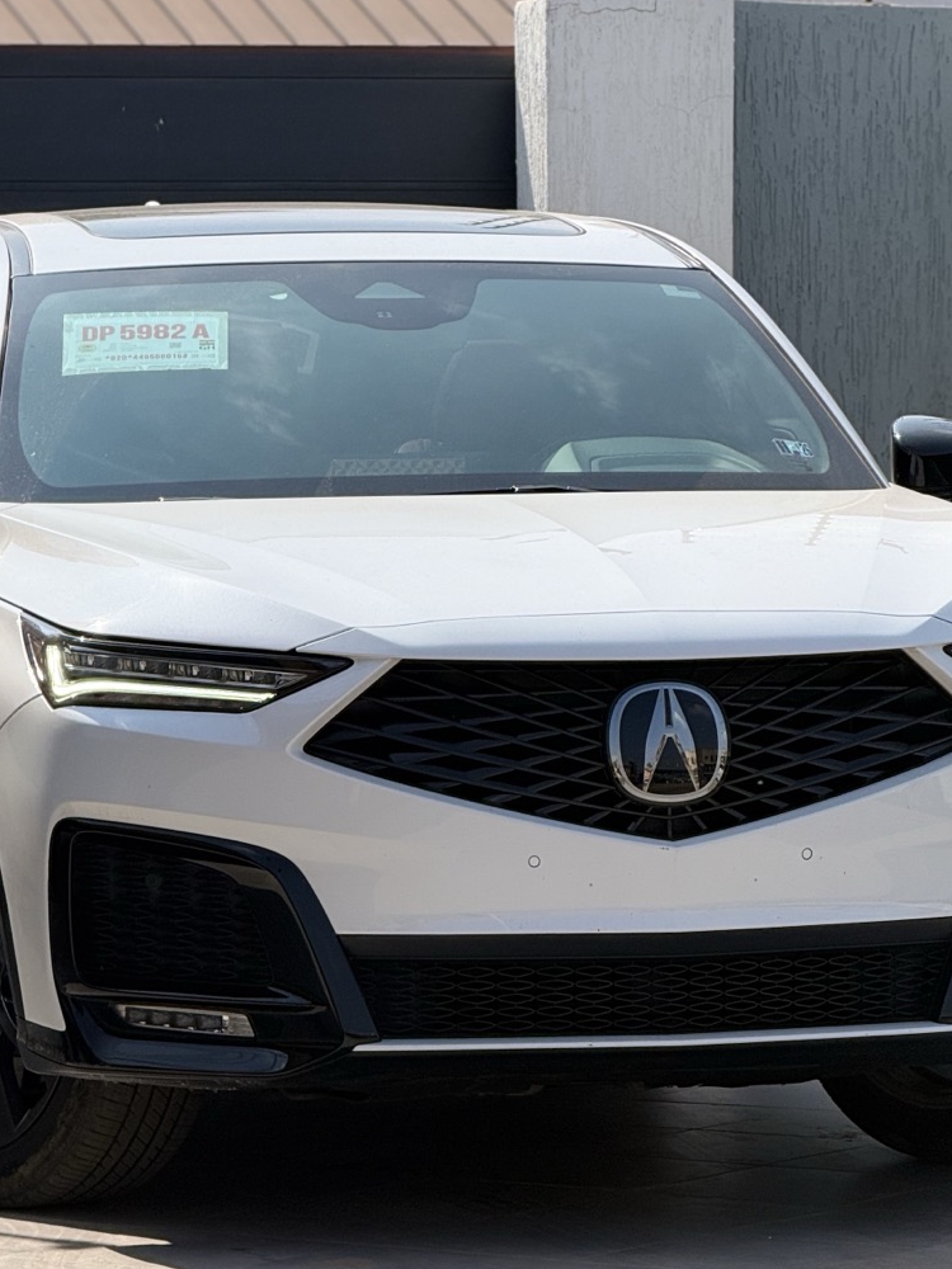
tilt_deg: -0.2
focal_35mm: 192
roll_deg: +0.1
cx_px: 420
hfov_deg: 7.7
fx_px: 7040
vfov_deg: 10.3
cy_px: 511
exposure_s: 1/2283
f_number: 2.8
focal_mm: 15.66
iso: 64
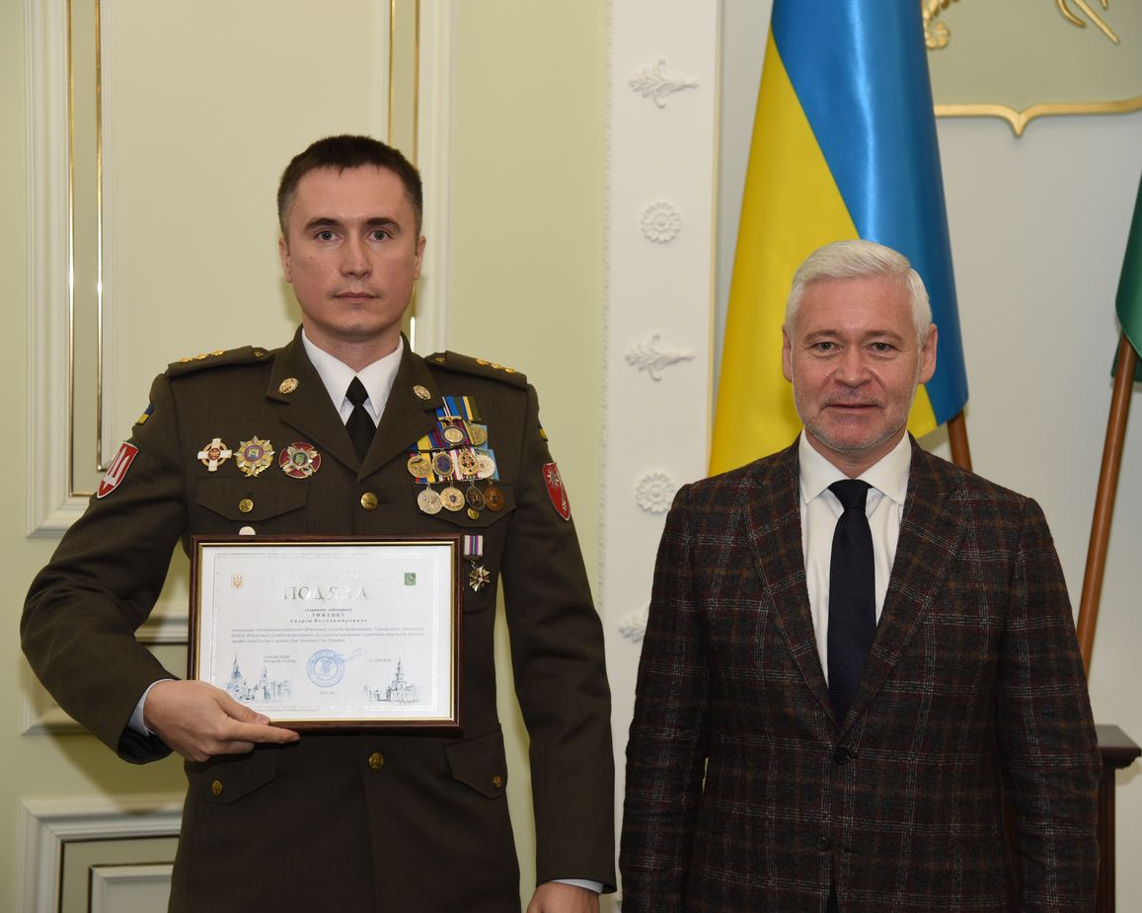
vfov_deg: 20.4
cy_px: 459
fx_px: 2534
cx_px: 581
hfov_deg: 25.4
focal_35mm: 75
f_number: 4
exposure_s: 1/200
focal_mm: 66
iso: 800
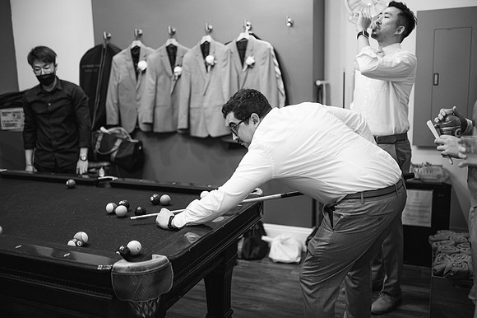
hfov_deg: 54.5
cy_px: 159
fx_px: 463
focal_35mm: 35
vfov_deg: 37.8
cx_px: 238
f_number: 1.4
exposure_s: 1/125
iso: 500
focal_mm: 35
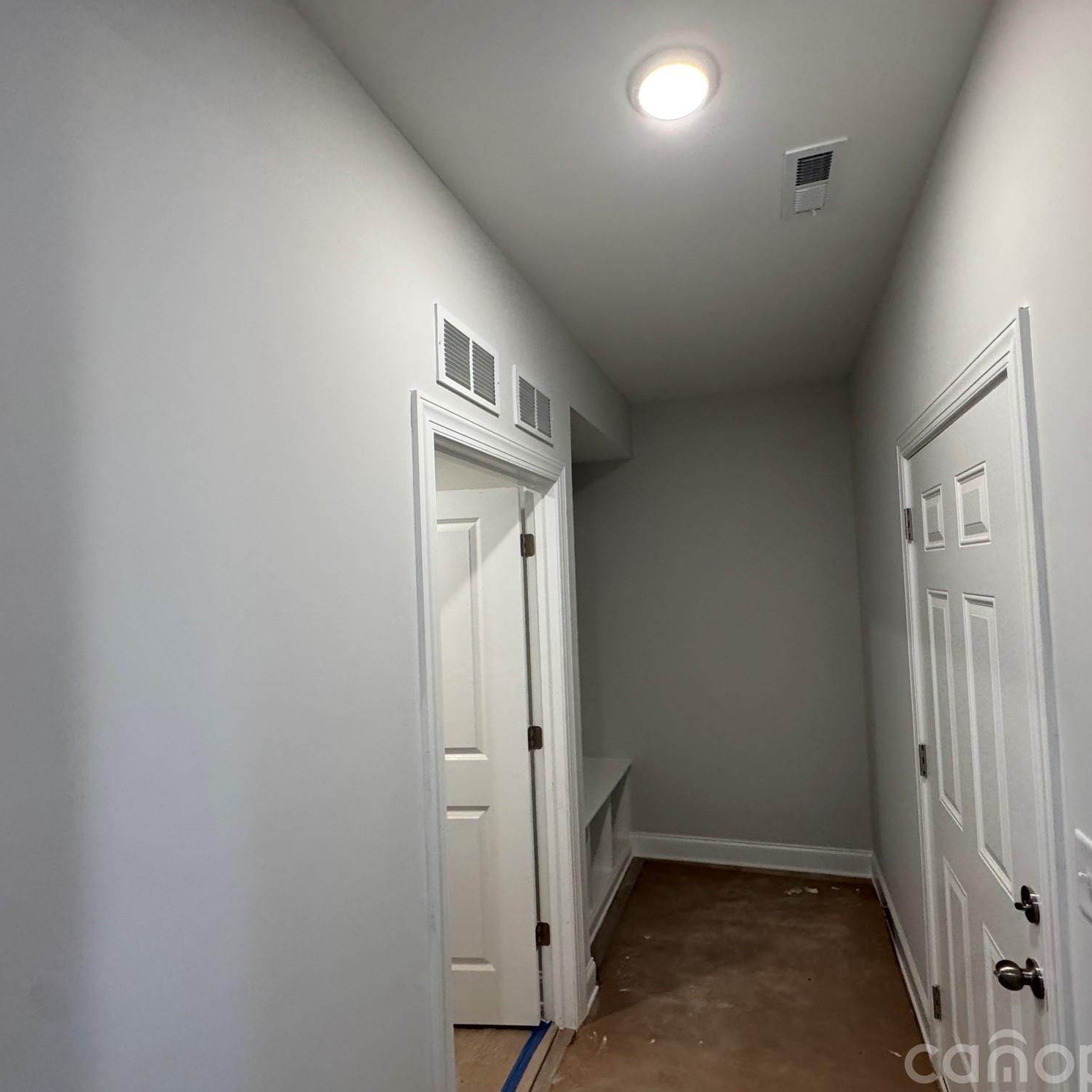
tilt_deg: +4.6
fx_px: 607
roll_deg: +3.0
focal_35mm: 17
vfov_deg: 84.0
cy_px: 557
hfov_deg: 83.8
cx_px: 595
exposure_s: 1/120
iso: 320
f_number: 2.2
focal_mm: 2.22
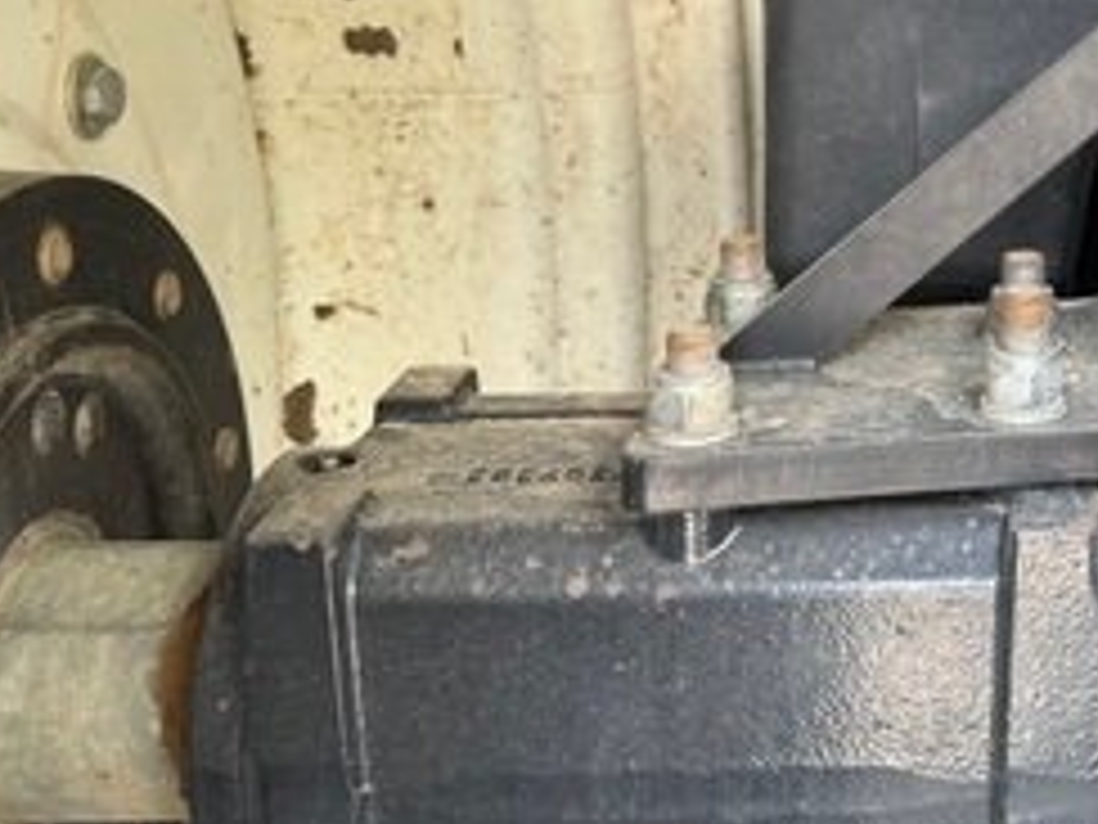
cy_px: 68
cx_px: 1120
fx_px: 1871
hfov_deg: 30.2
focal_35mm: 59
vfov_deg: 24.1
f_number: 1.78
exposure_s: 1/121
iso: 100
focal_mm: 6.76
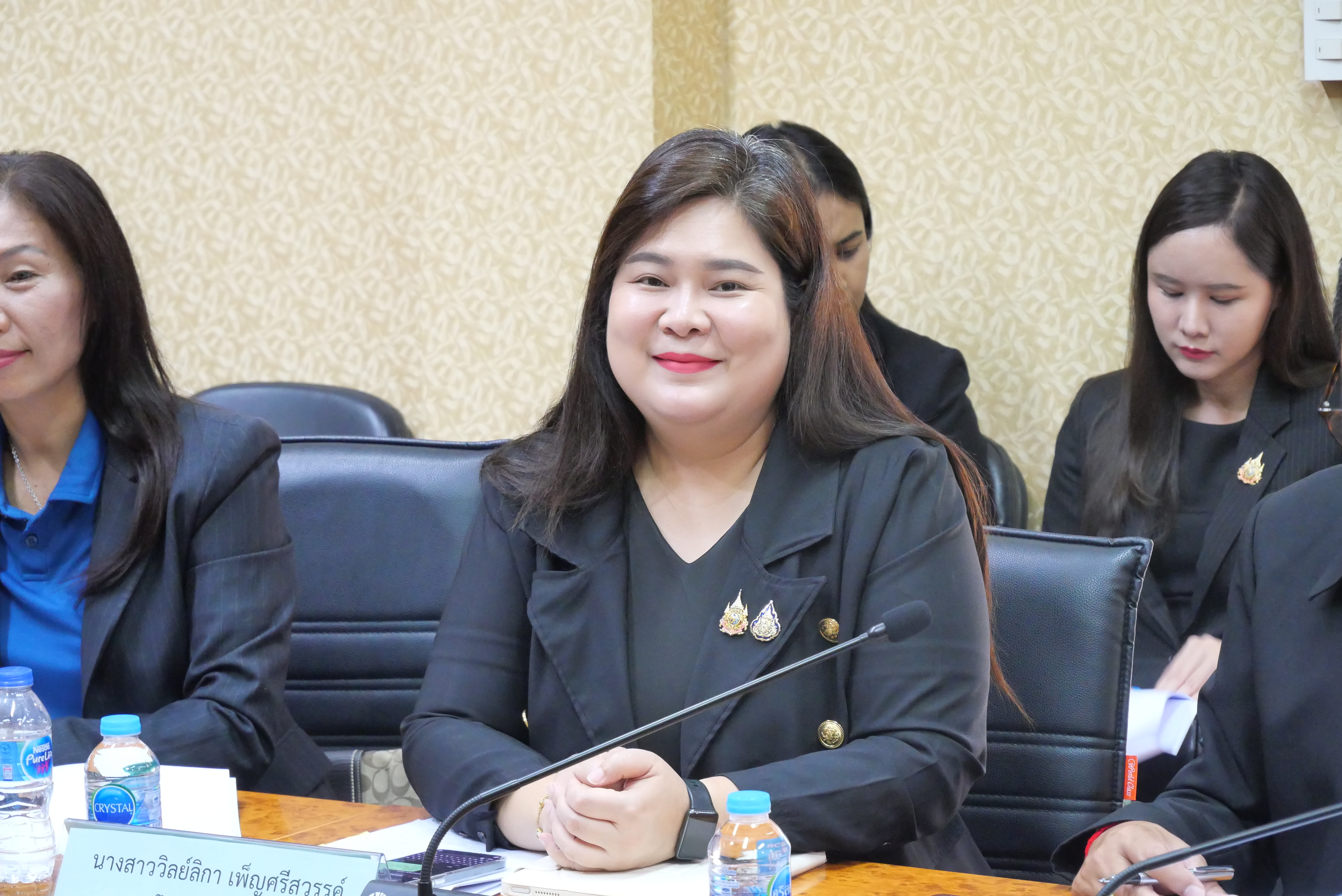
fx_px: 4625
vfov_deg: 11.1
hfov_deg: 16.5
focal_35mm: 124
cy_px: 448
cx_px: 671
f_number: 5.6
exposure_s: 1/15
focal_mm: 60
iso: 3200
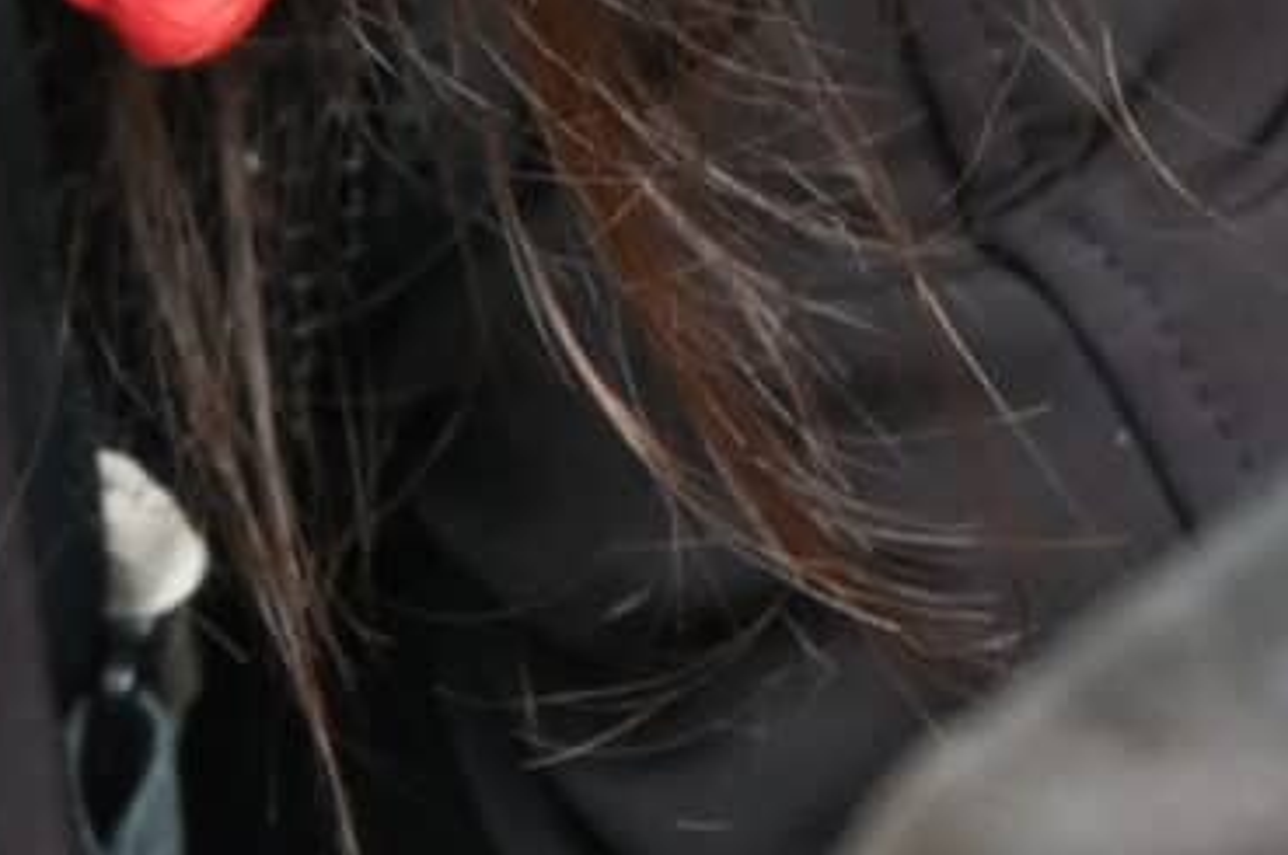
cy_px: 600
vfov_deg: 1.5
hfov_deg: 2.3
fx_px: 32086
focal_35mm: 898
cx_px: 1571
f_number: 6.3
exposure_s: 1/125
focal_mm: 115
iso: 2000
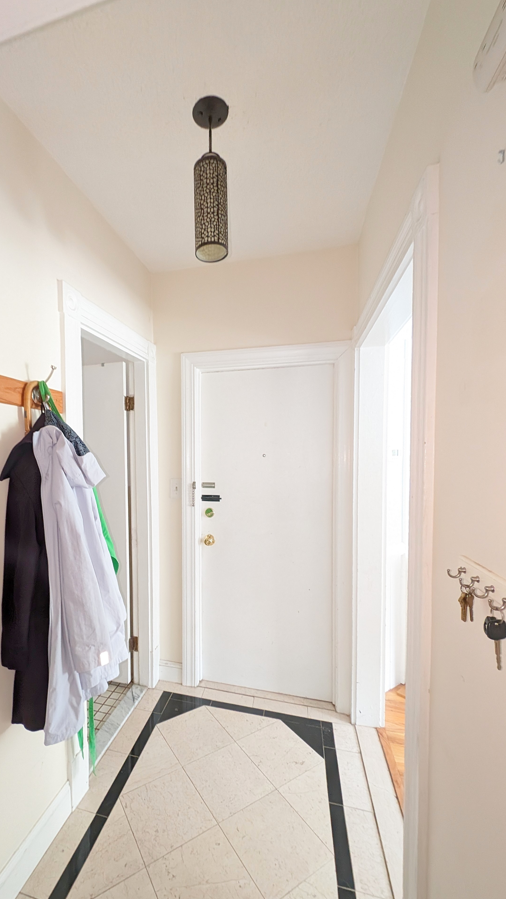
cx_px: 195
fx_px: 334
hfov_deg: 73.2
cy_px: 470
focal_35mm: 14
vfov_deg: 106.7
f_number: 1.95
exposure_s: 1/36.3
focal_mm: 2.23
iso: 453
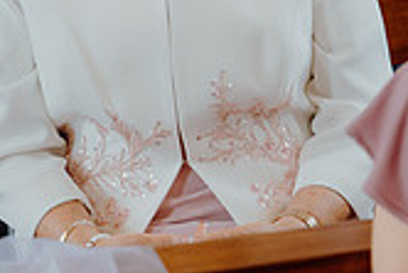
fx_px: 1906
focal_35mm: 168
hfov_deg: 12.2
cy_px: -38
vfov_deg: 8.1
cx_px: 261
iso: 500
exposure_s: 1/200
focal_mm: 48
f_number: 2.8
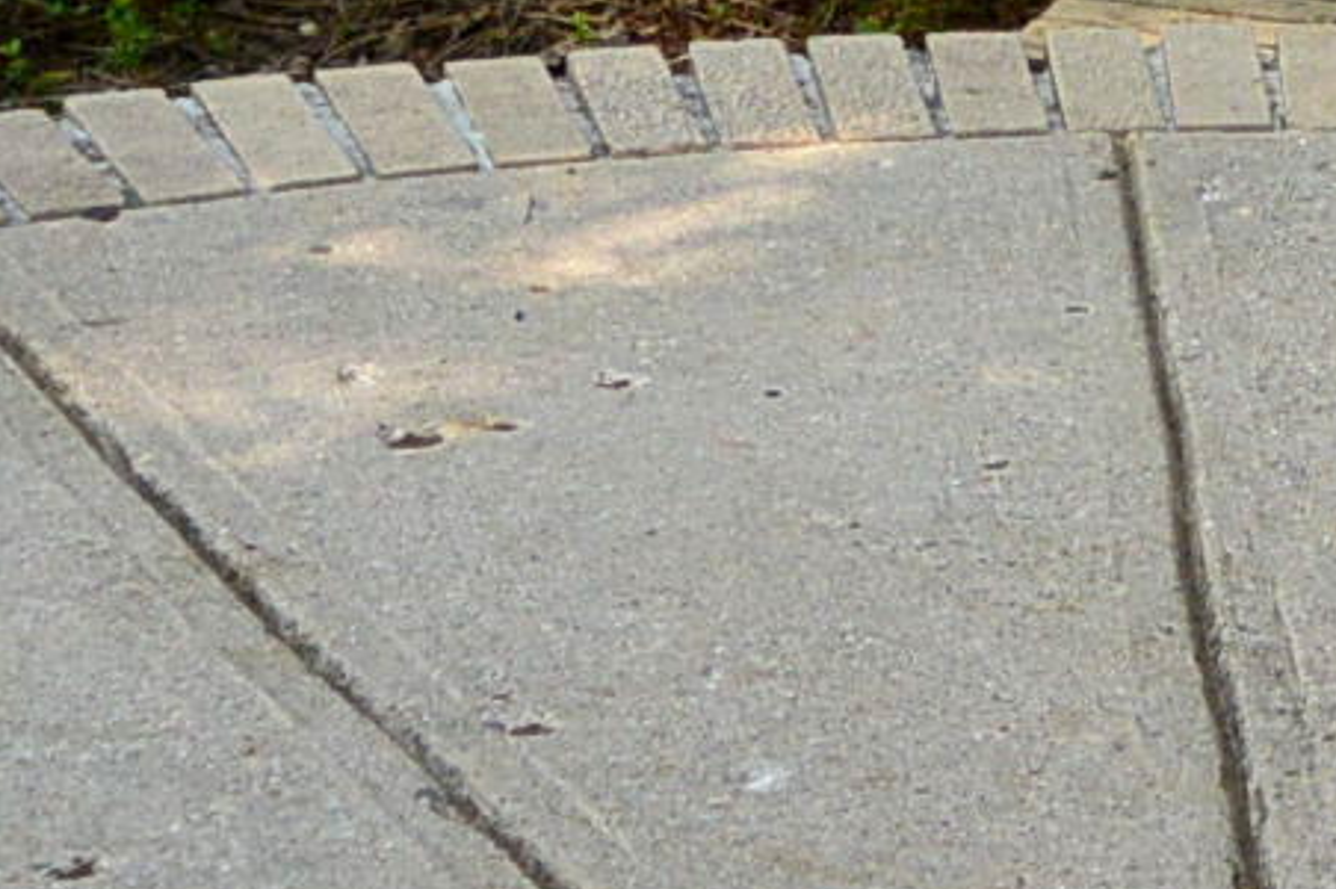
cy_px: -1004
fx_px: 5861
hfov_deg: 12.5
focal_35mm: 158
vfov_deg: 8.2
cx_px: 1889
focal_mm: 11.8
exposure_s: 1/320
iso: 160
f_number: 4
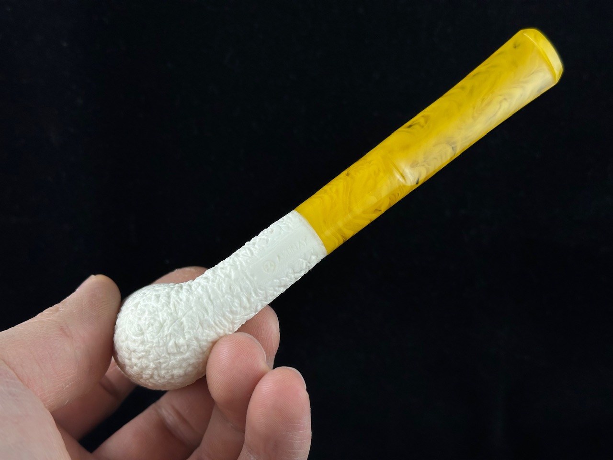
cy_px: 230
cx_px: 306
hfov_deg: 39.7
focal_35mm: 48
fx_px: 850
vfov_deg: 30.3
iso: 64
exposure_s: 1/604
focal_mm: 6.86
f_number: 1.78
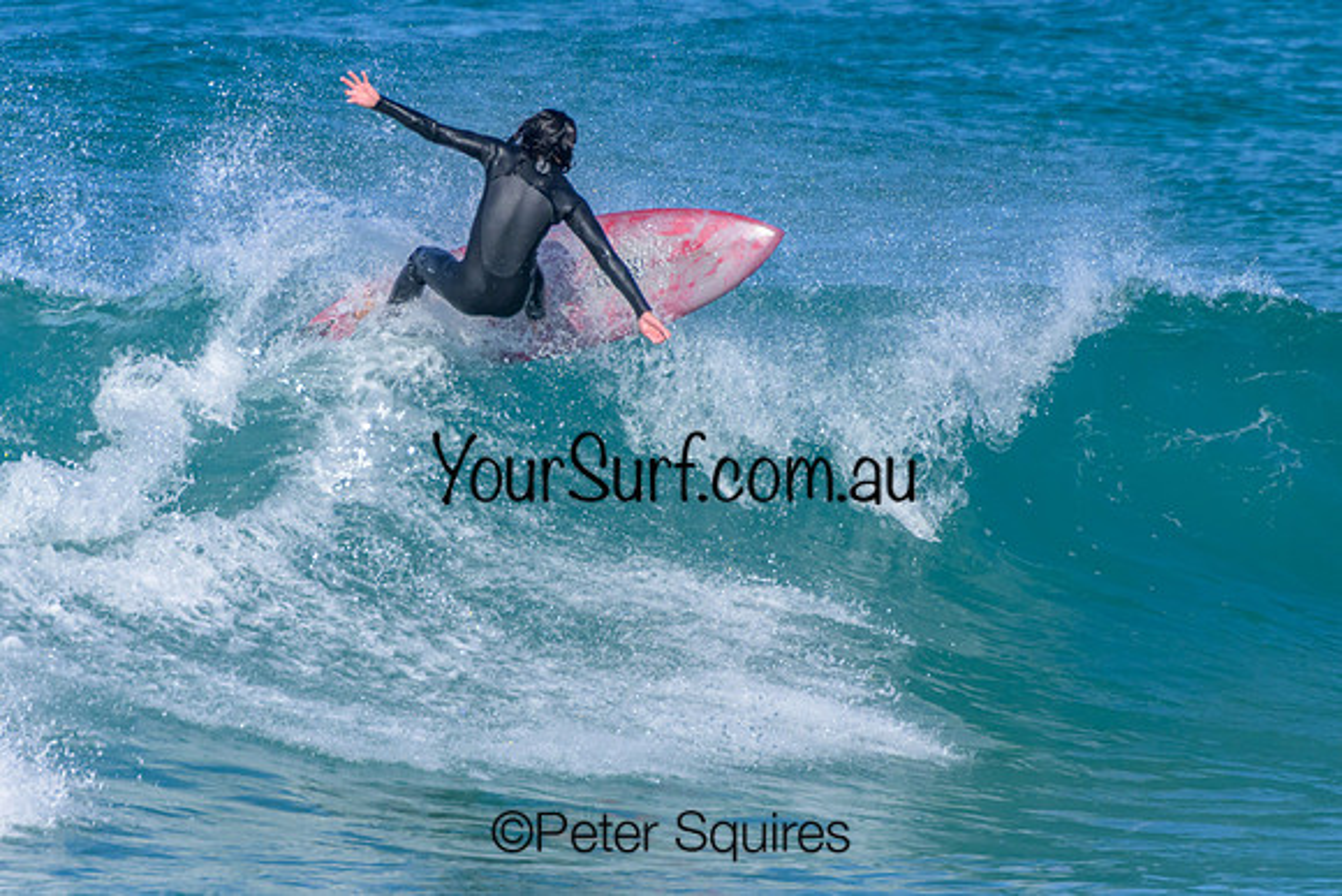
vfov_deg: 1.5
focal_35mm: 921
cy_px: 515
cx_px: 677
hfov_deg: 2.2
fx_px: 34322
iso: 1100
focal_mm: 800
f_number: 11
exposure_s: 1/2000
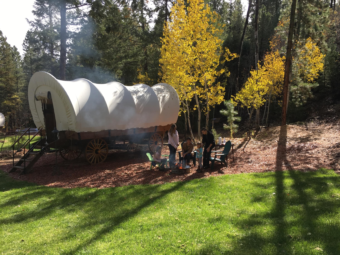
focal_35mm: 29
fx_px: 285
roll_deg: -0.2
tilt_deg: -5.3
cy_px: 128
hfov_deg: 61.7
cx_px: 170
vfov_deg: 48.2
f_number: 2.2
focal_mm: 4.15
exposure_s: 1/503
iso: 25
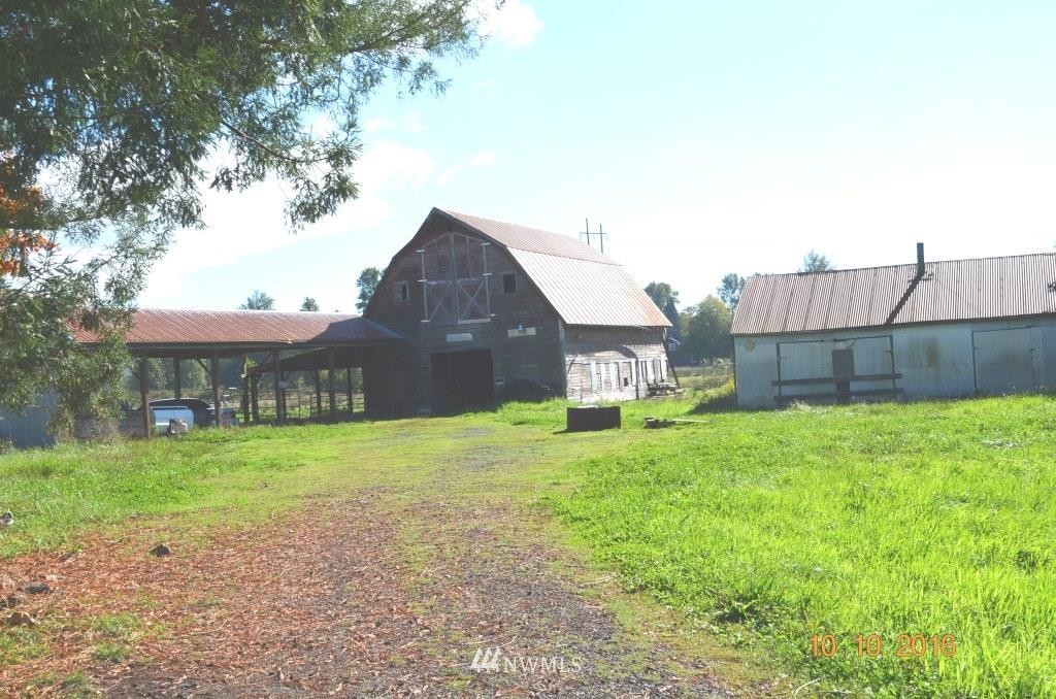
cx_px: 528
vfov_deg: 29.7
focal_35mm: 45
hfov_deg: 43.7
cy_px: 350
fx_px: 1317
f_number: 8
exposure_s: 1/250
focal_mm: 30
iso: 100
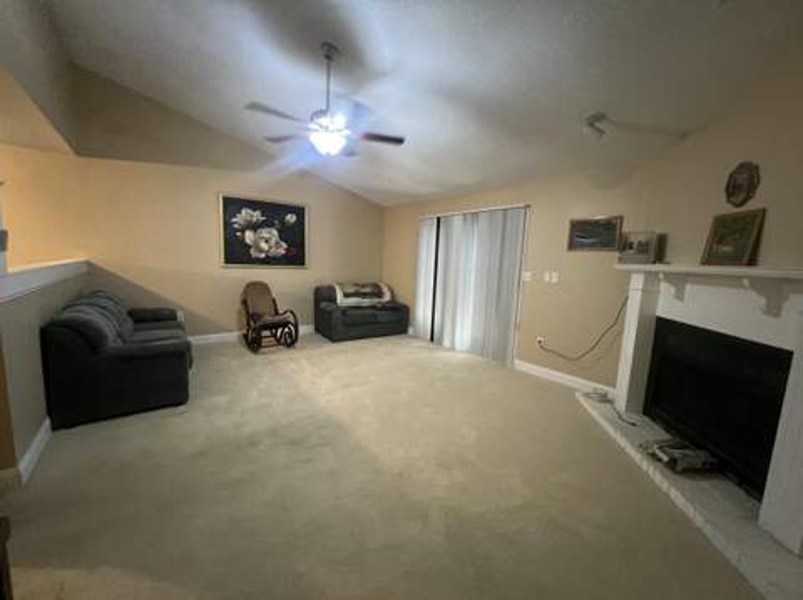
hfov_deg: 106.2
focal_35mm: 13
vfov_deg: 89.8
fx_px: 301
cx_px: 402
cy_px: 300
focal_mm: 1.57
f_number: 1.8
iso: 640
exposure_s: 1/40
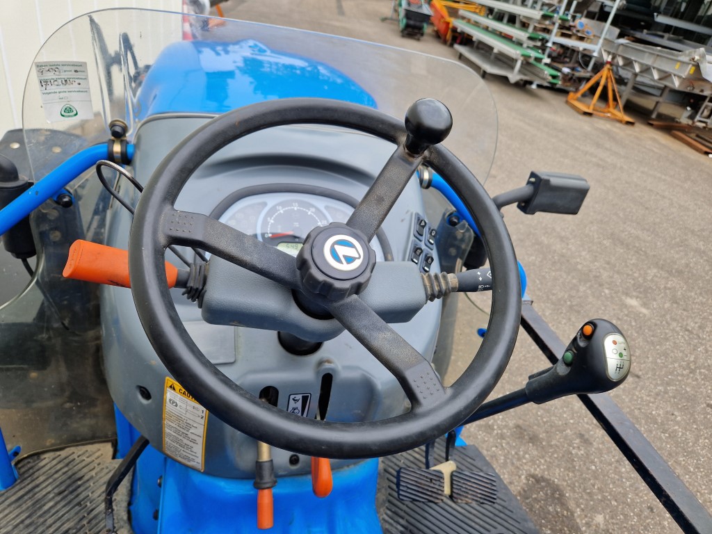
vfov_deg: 58.9
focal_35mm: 23
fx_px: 473
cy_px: 267
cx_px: 356
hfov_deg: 73.9
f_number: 1.8
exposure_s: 1/200
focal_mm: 5.4
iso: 50
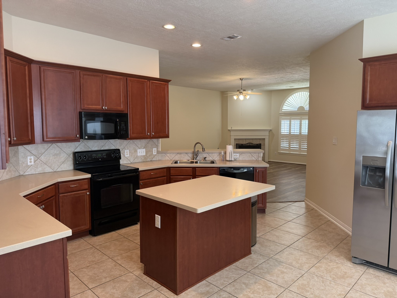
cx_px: 198
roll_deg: +0.4
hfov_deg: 71.6
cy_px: 149
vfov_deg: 56.8
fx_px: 275
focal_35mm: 24
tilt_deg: -5.0
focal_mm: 6.76
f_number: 1.78
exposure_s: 1/60
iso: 160
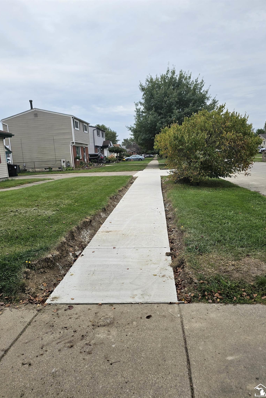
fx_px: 266
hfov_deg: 53.1
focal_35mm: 24
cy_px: 199
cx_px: 137
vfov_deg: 73.7
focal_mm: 6.3
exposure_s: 1/724
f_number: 1.7
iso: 10
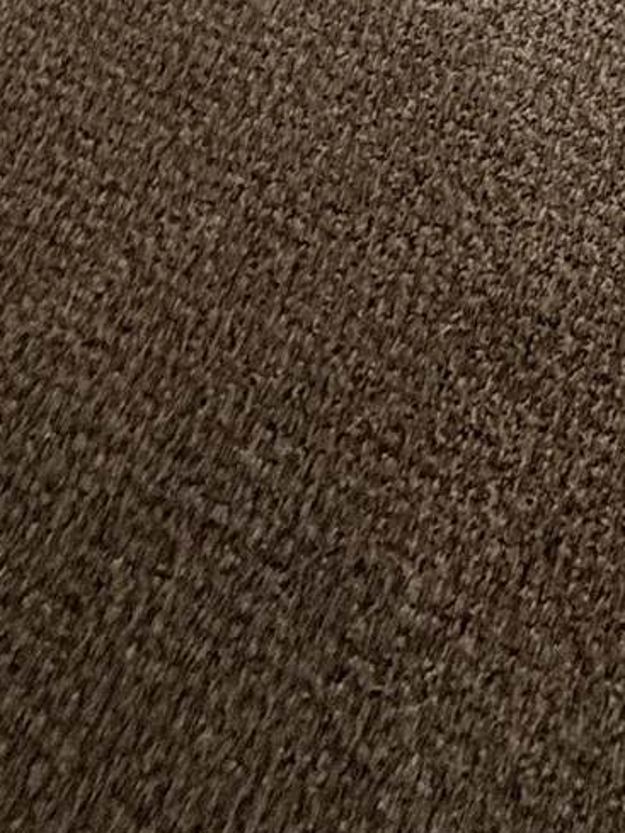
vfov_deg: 18.4
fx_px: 1588
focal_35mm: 66
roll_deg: +1.3
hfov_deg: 16.6
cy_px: -862
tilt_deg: -25.0
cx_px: 1269
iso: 320
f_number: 2.2
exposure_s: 1/60
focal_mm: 2.22
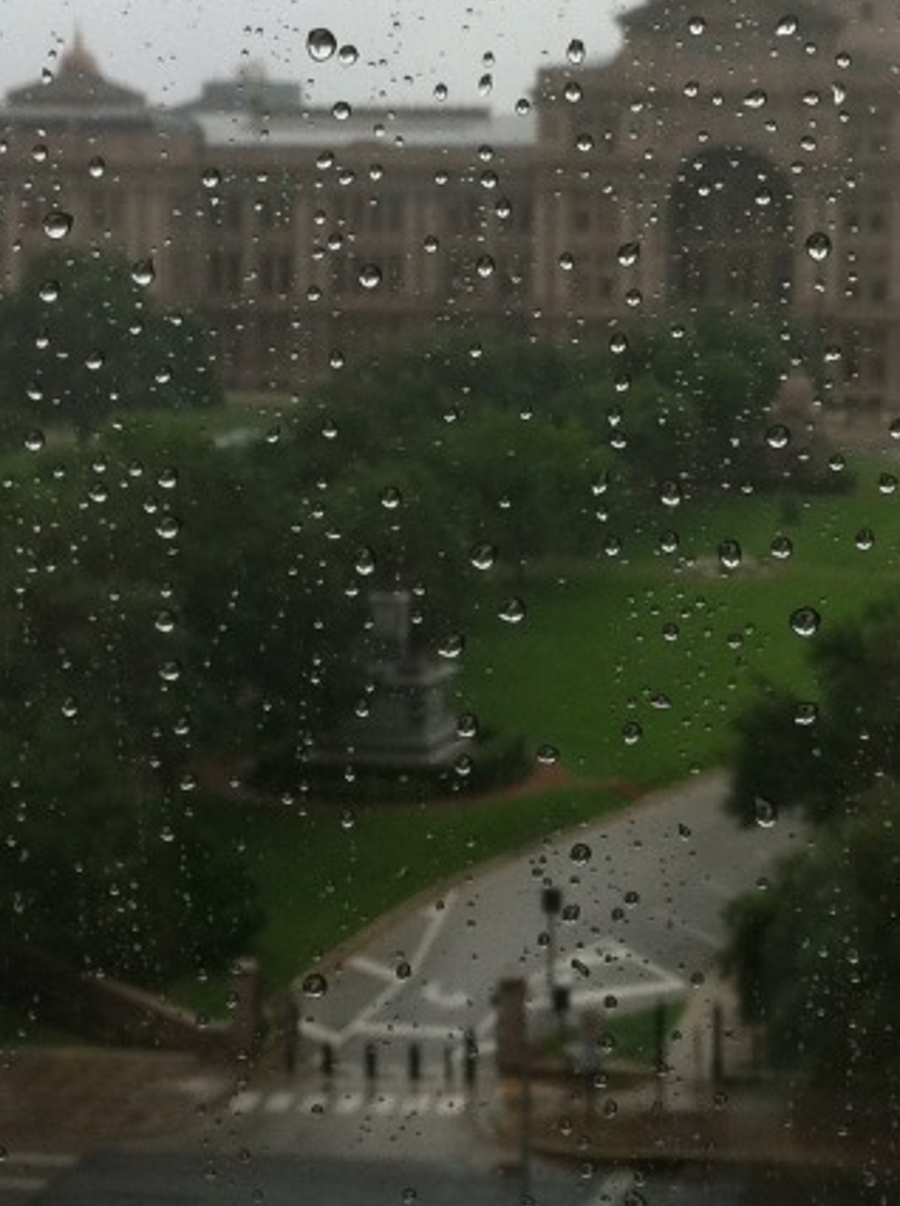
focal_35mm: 88
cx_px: 767
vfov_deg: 22.2
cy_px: 412
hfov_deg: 16.6
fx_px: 3060
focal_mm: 3.85
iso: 100
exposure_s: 1/120
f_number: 2.8
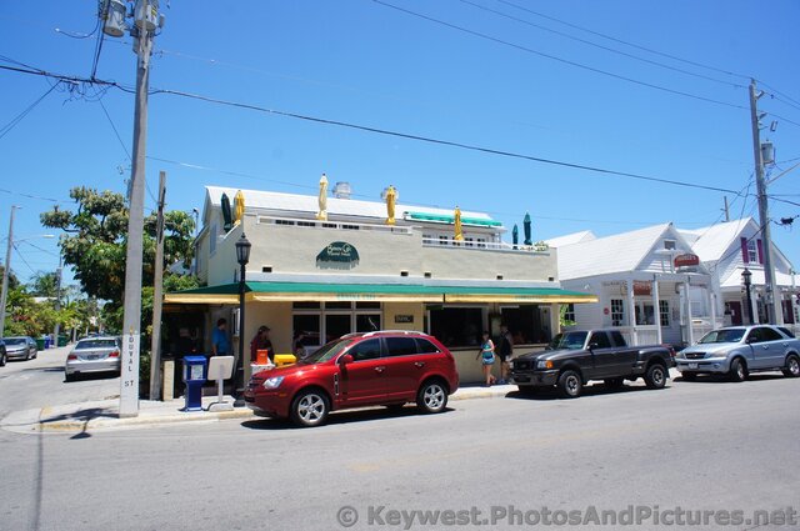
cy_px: 266
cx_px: 400
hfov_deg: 73.8
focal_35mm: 24
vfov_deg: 53.0
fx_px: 533
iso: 200
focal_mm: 16
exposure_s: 1/250
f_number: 13
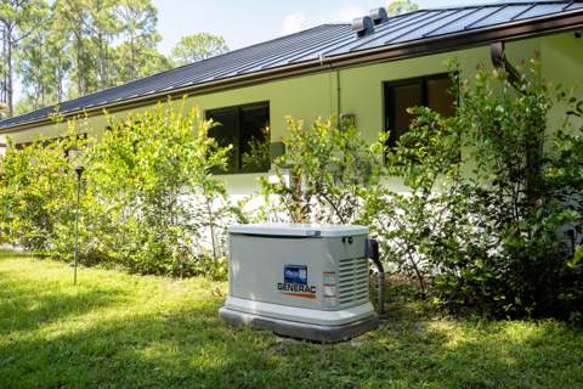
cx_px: 292
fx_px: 561
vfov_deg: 38.2
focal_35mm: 35
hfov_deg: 54.9
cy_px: 194
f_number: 5.6
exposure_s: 1/50
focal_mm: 23.1
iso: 100
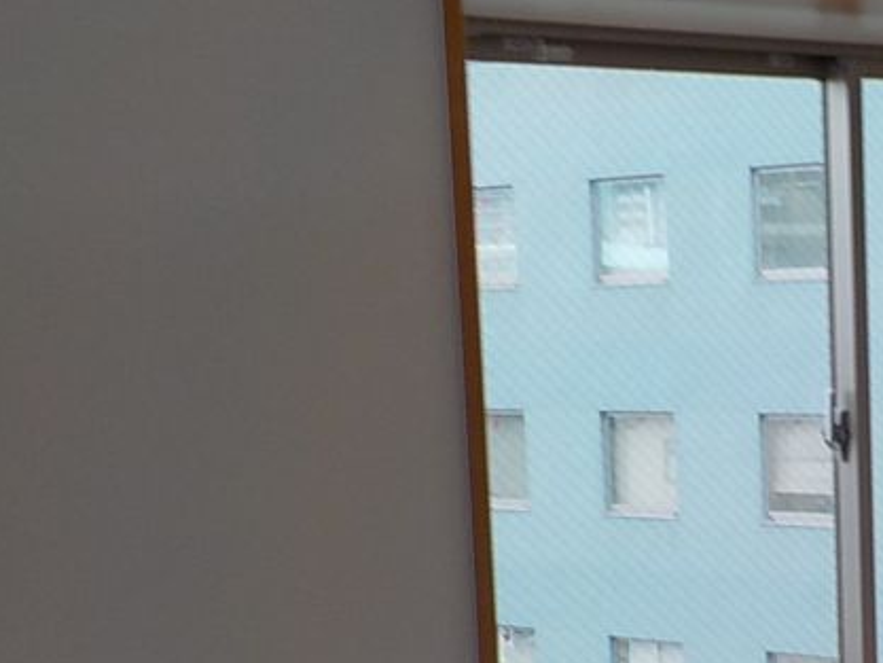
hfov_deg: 26.3
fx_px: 1761
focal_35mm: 69
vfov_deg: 21.1
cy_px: 519
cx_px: 938
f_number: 3.3
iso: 125
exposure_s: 1/50
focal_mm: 4.1
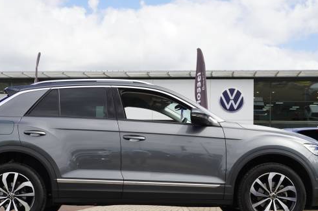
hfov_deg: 31.1
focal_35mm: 65
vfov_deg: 21.0
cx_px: 139
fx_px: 571
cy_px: 130
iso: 100
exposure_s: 1/100
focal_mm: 33
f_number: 8
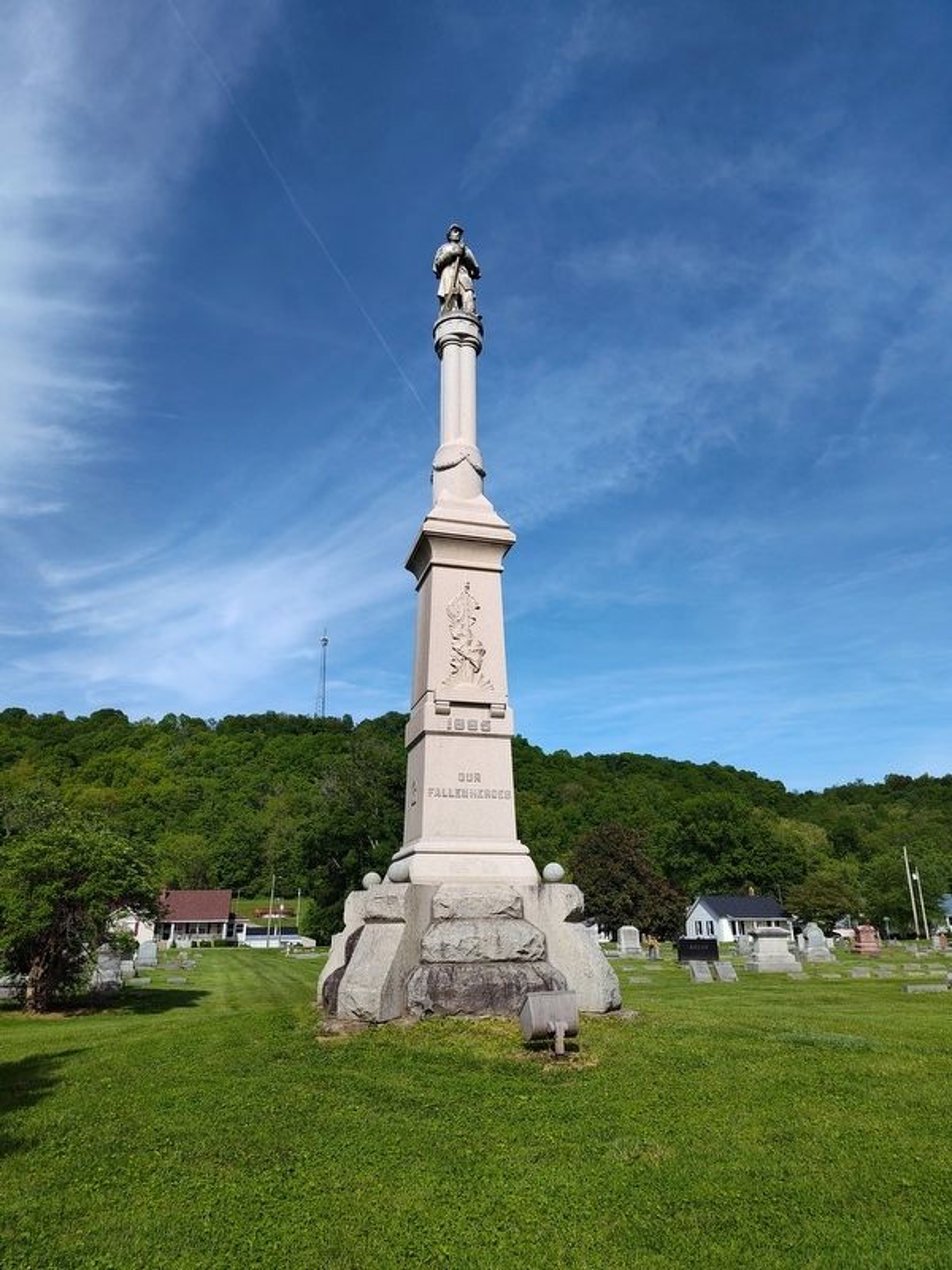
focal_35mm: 23
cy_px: 635
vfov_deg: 73.9
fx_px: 843
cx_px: 476
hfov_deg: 58.9
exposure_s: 1/1748
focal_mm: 5.56
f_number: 1.8
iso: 100
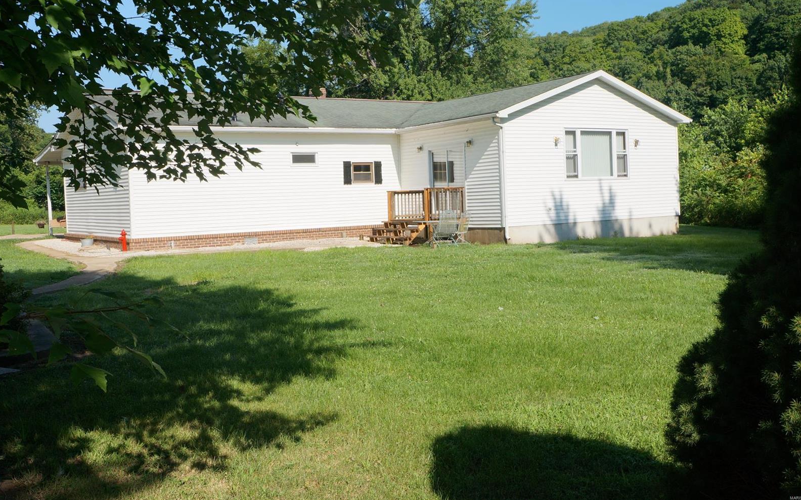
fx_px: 808
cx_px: 400
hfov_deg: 52.7
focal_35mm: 37
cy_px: 233
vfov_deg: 34.4
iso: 100
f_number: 11
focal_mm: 24
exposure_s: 1/160
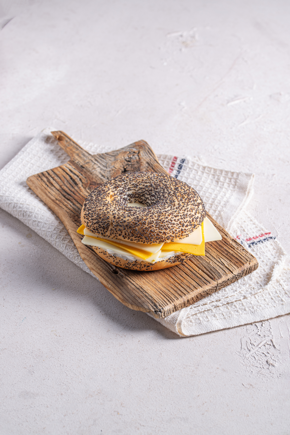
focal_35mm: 90
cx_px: 145
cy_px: 218
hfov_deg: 15.2
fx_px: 1087
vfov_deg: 22.6
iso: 100
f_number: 11
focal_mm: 90
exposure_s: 1/160
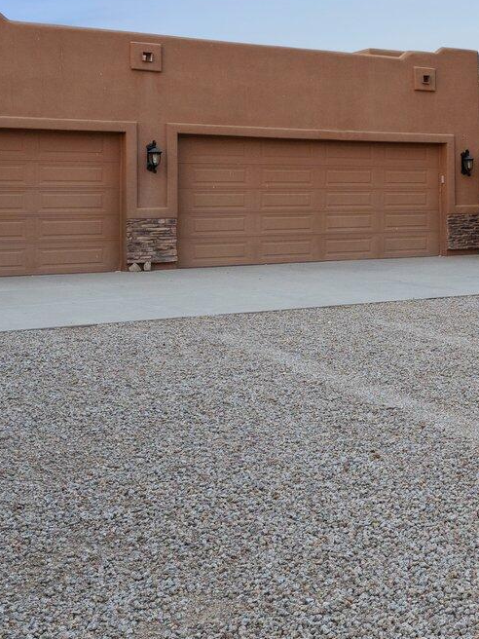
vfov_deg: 34.6
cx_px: 648
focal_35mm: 55
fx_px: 1018
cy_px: 229
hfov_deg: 23.0
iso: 400
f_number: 8
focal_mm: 18.4
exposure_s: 1/10
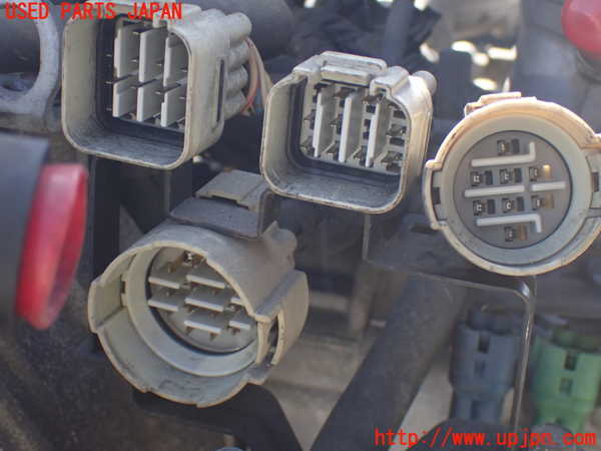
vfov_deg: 25.2
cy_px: 226
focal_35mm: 58
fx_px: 1007
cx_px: 300
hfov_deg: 33.2
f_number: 3.5
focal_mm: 10.35
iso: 250
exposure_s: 1/250
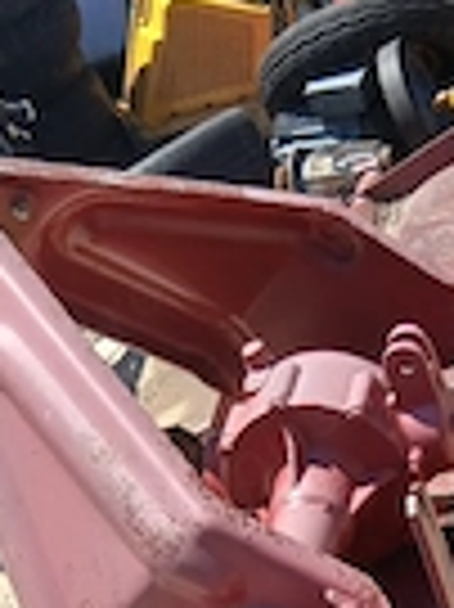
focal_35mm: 77
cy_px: 788
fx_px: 1349
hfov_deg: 18.6
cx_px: 458
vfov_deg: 22.7
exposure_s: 1/455
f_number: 1.8
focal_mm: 3.98
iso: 20
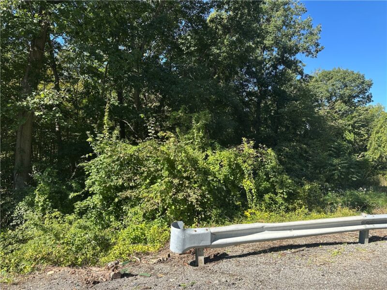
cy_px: 145
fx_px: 268
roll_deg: -3.8
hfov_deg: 71.6
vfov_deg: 56.8
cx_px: 194
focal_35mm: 24
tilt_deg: +0.1
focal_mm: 6.86
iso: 80
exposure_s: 1/1095
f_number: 1.78
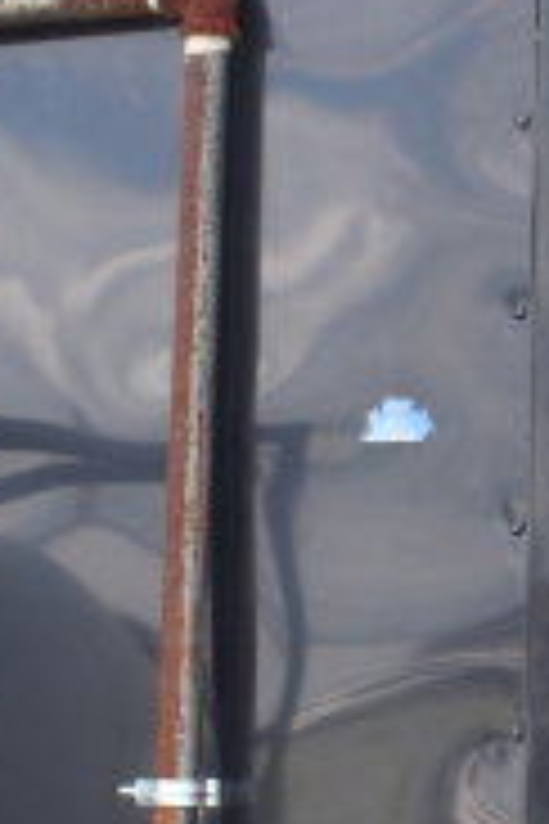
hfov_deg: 8.7
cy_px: 592
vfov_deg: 13.6
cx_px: 1089
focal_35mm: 150
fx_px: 3431
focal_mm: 20
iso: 200
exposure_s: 1/160
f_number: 6.3
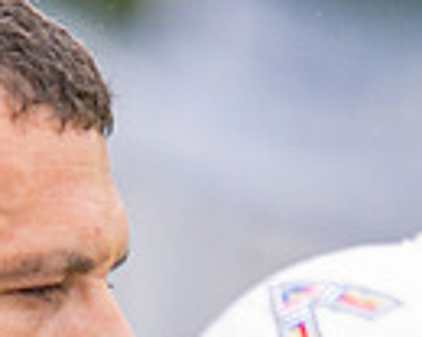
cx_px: -109
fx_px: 13526
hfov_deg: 1.8
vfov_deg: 1.4
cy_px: 414
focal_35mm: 1083
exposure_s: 1/4000
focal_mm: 135
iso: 400
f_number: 1.8
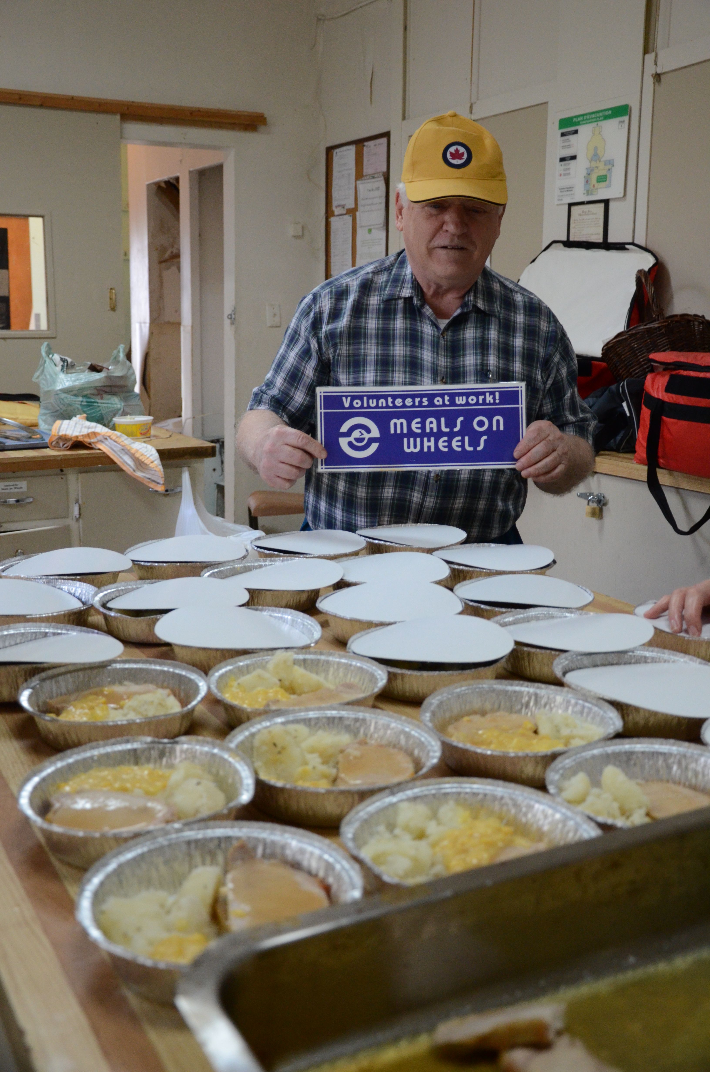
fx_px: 1159
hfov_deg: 34.1
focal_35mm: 39
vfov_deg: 49.6
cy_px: 536
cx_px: 355
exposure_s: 1/80
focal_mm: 26
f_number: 4.5
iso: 2000
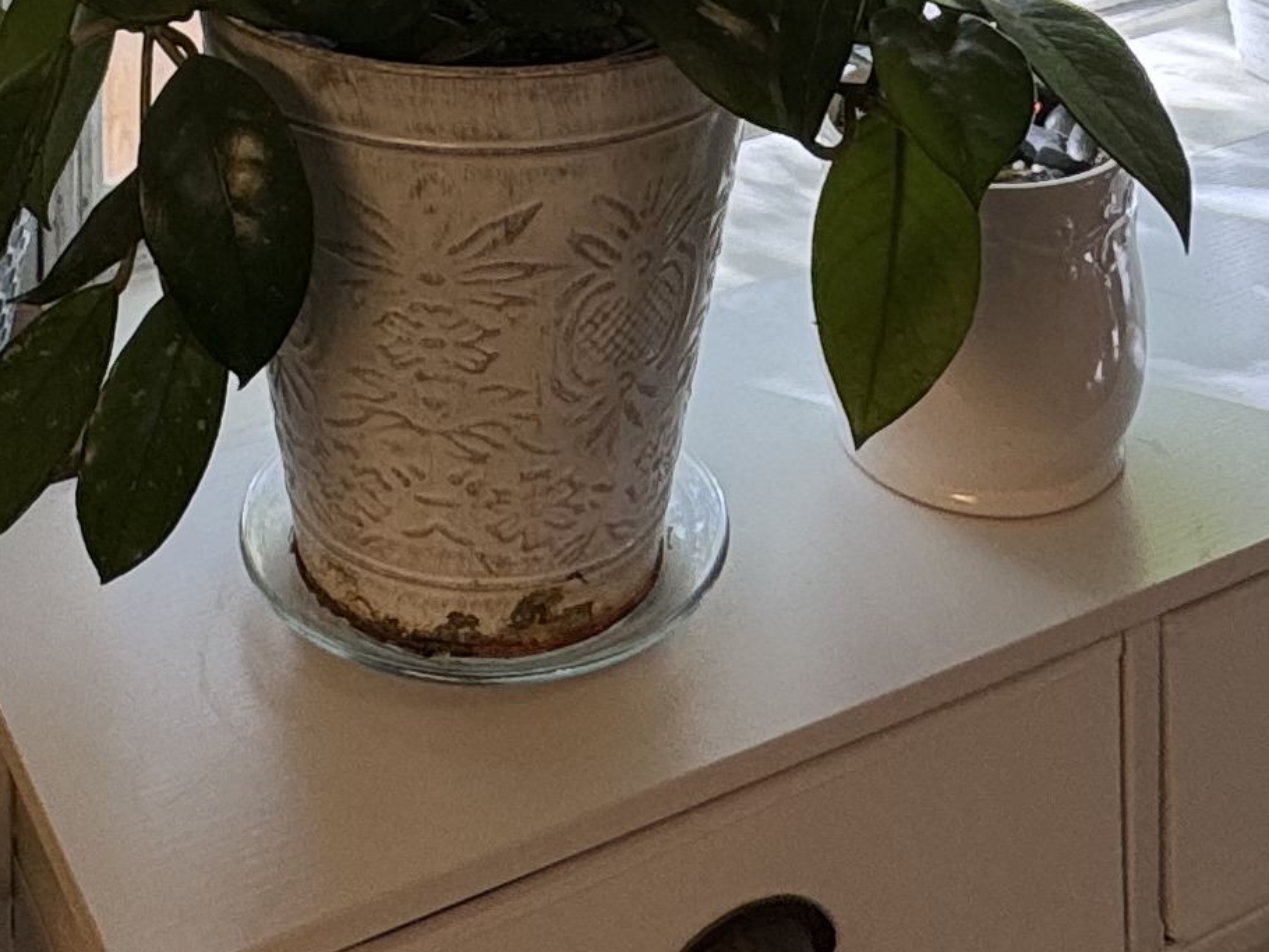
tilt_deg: -0.6
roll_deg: +0.3
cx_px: 487
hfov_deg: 31.1
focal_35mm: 62
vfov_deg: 18.1
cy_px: -824
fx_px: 2273
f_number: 2.2
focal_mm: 2.22
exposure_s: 1/99
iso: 40
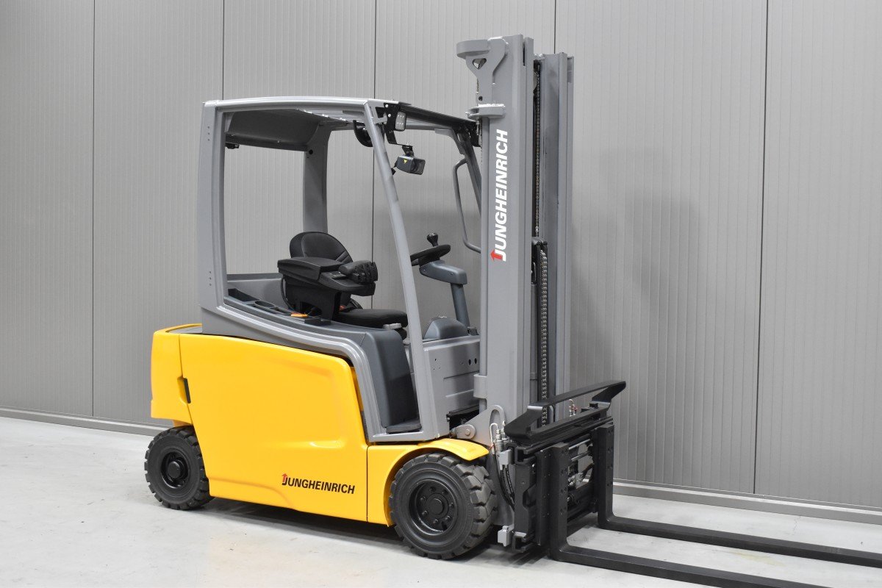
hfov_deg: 45.0
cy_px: 294
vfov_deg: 30.8
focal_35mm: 44
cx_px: 441
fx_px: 1066
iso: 2000
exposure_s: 1/30
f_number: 6.3
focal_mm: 29
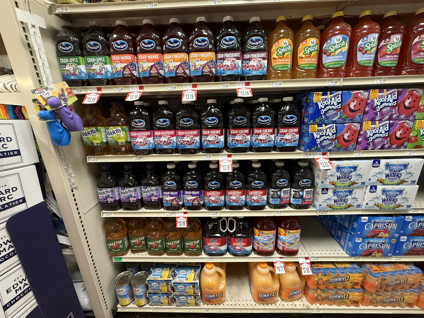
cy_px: 159
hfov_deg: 102.1
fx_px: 171
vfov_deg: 85.7
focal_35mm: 14
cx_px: 212
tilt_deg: -15.4
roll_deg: +1.5
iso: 500
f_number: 2.2
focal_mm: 2.22
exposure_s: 1/60
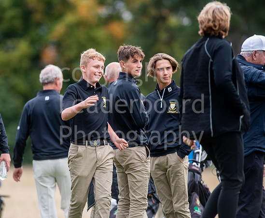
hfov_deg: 4.7
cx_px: 89
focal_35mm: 404
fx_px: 3201
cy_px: 114
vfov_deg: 3.9
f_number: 4
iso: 500
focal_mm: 300
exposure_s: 1/3200
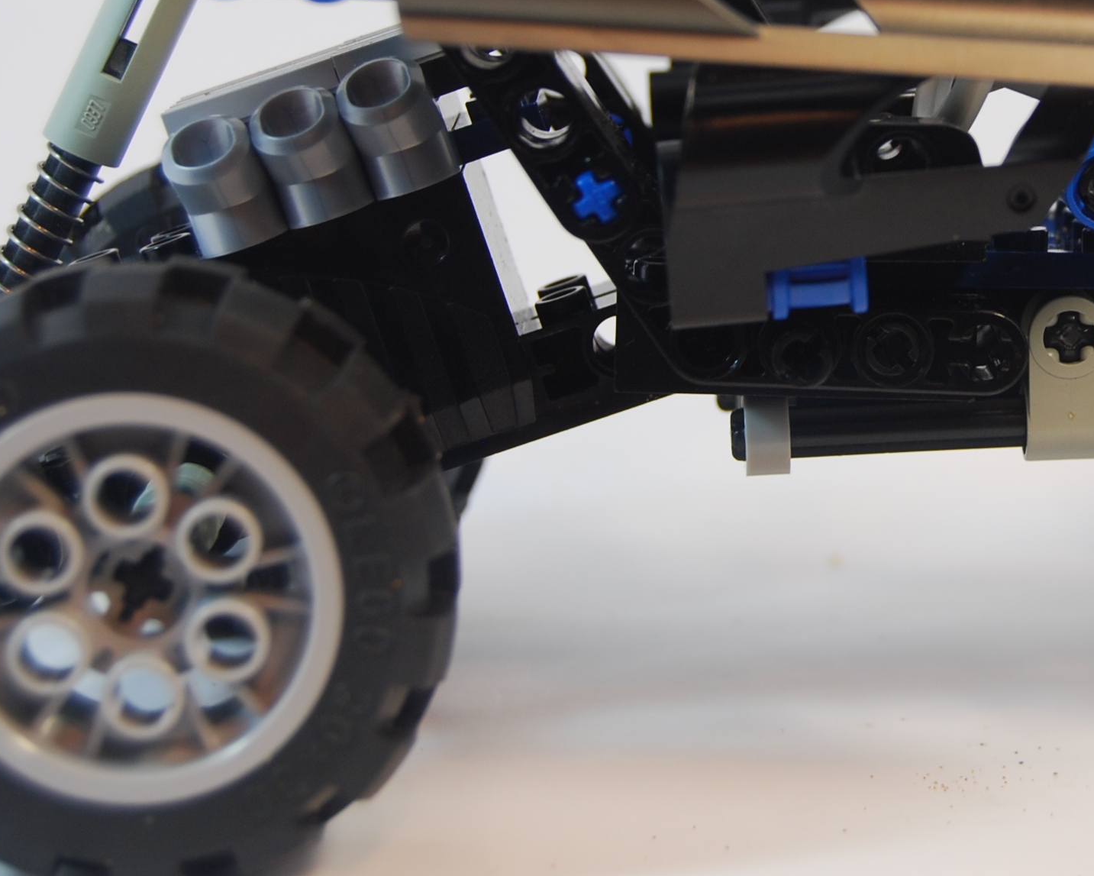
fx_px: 3692
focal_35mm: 114
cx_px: 899
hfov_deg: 16.7
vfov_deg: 13.4
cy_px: 153
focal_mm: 40
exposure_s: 1/60
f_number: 5
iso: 200
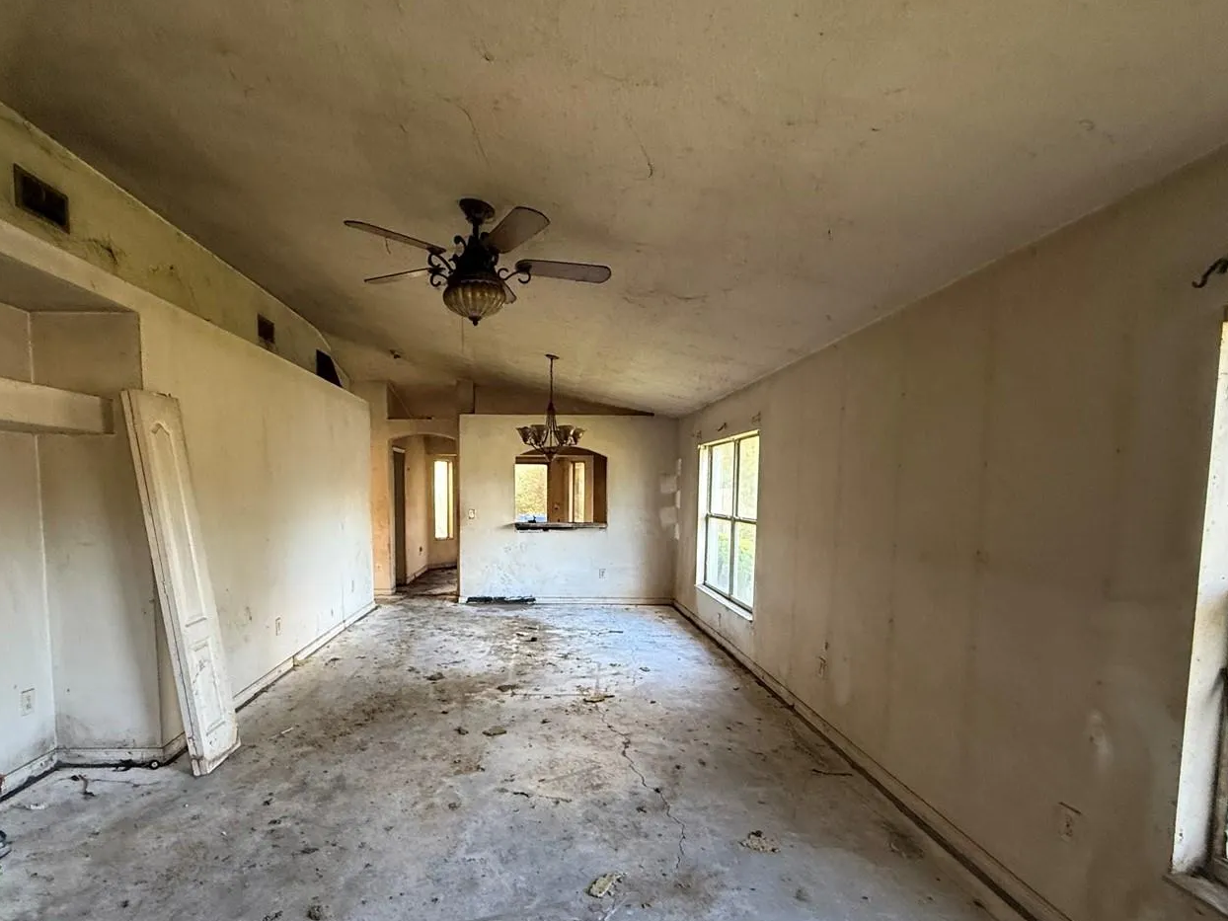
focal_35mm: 18
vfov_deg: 71.0
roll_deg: -0.3
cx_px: 552
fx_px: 639
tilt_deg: -5.0
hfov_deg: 87.5
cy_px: 541
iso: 320
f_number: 2.2
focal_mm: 2.22
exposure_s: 1/89
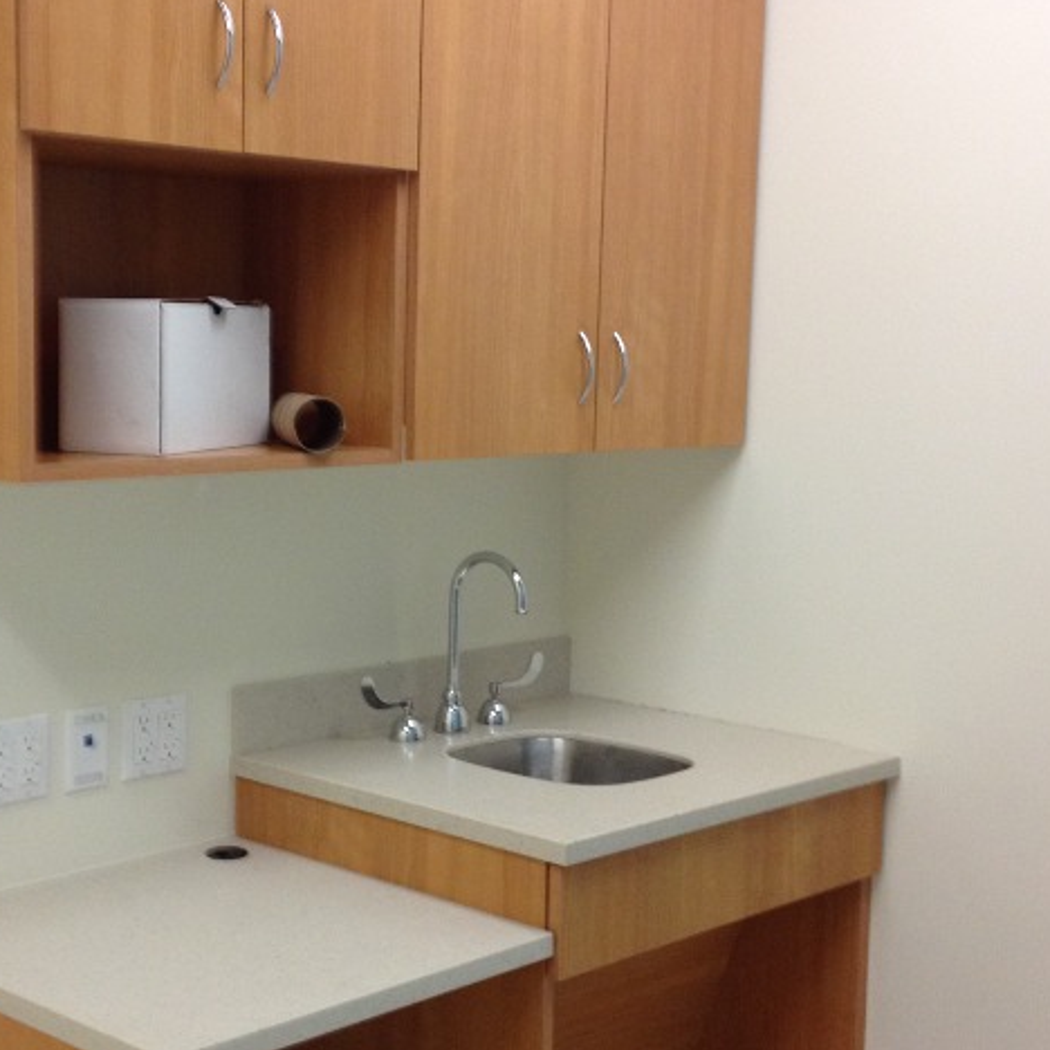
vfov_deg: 29.1
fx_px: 2025
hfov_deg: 28.9
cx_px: 359
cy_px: 544
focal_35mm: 59
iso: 125
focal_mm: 4.28
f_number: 2.4
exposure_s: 1/20
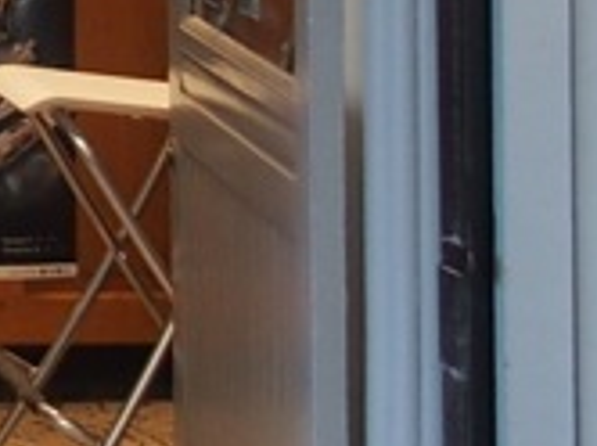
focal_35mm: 216
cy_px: -558
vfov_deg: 6.6
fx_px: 3720
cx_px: -892
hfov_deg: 8.3
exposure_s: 1/80
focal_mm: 6
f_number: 2.8
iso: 100
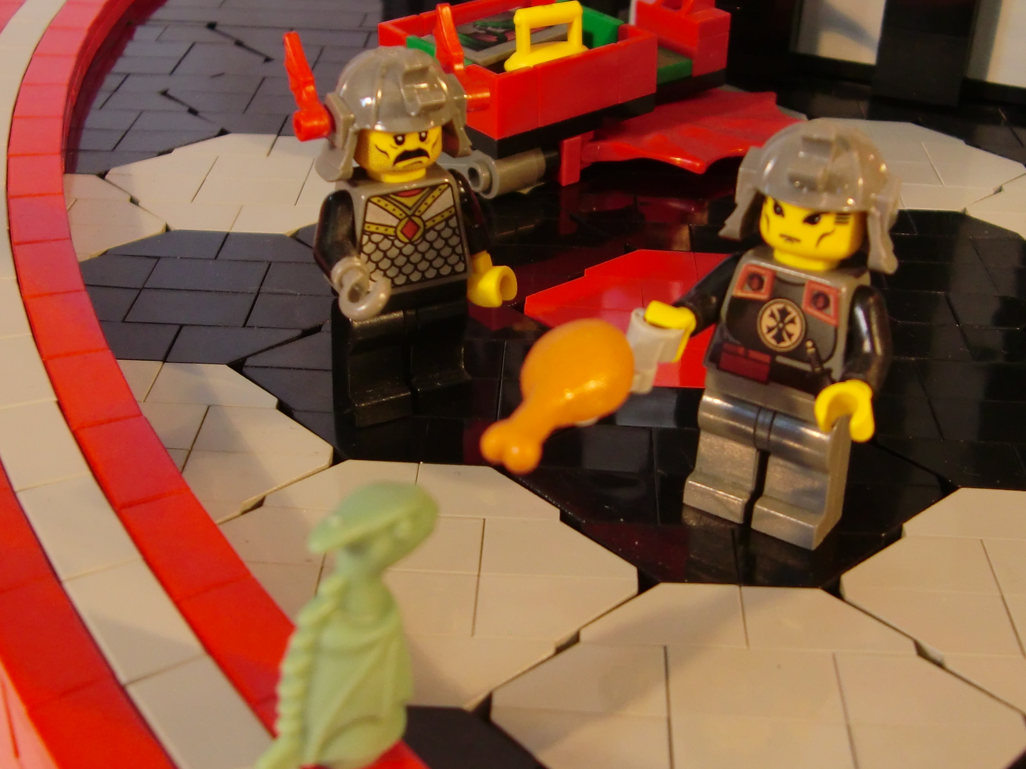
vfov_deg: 28.0
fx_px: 1541
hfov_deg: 36.8
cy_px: 380
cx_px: 486
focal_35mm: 52
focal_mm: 5.8
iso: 200
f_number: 2.7
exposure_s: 1/125
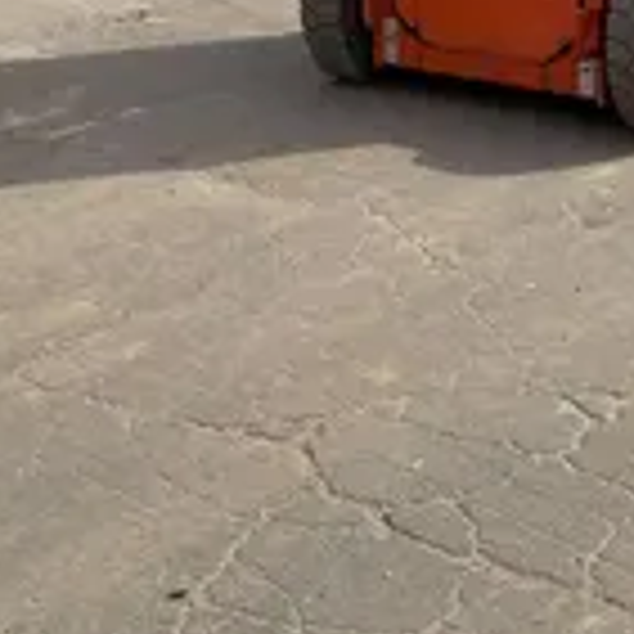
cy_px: -241
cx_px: -45
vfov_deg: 17.8
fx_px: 1865
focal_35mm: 90
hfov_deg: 18.6
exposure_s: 1/4132
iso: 32
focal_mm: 4.2
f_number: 1.6
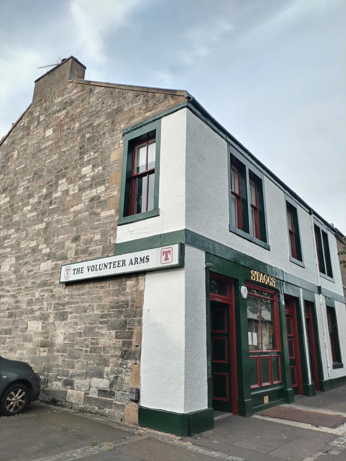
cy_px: 230
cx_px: 173
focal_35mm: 26
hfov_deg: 53.1
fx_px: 347
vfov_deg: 67.3
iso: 100
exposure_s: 1/599
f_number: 1.8
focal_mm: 4.75
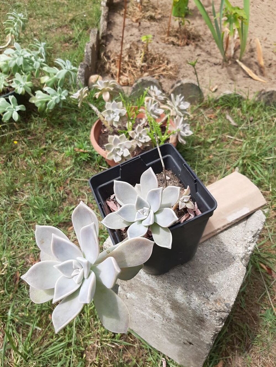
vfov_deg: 67.3
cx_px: 138
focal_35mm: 26
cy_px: 184
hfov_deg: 53.1
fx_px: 276
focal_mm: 3.93
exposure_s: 1/1645
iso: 40
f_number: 1.7
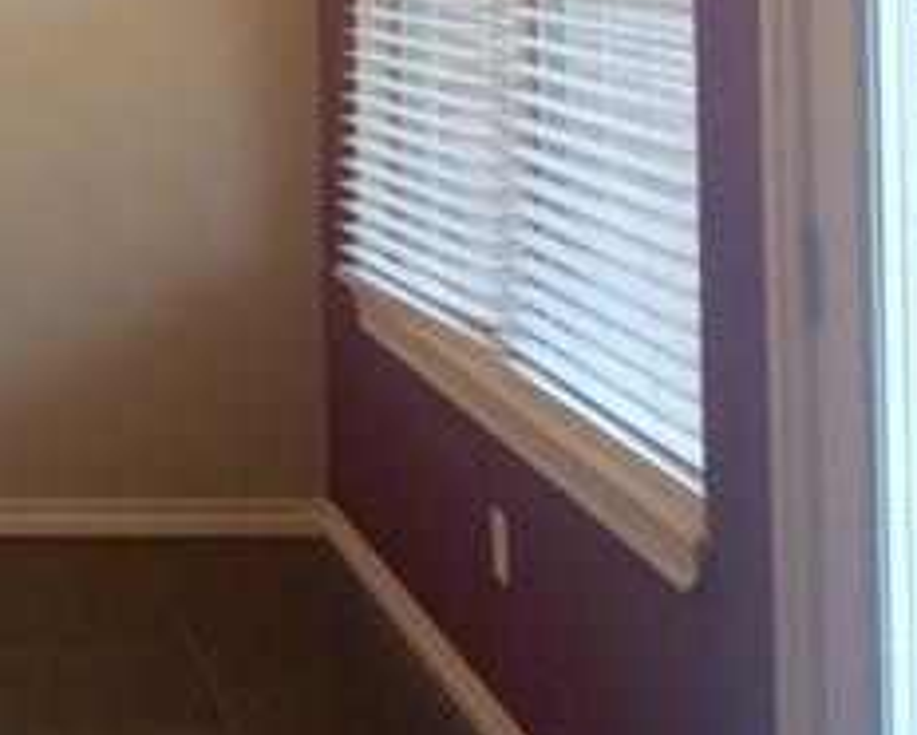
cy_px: -40
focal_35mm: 78
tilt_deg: -1.9
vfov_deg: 19.0
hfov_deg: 22.3
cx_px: -225
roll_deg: +0.9
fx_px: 2119
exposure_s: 1/30
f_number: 2.2
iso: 50
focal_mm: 4.15
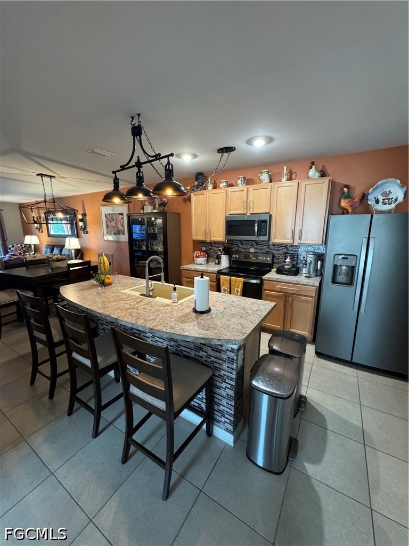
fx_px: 221
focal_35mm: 14
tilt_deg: -12.1
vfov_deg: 102.1
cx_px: 204
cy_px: 273
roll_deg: +1.3
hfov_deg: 85.7
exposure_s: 1/60
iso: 640
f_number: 2.2
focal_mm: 2.22
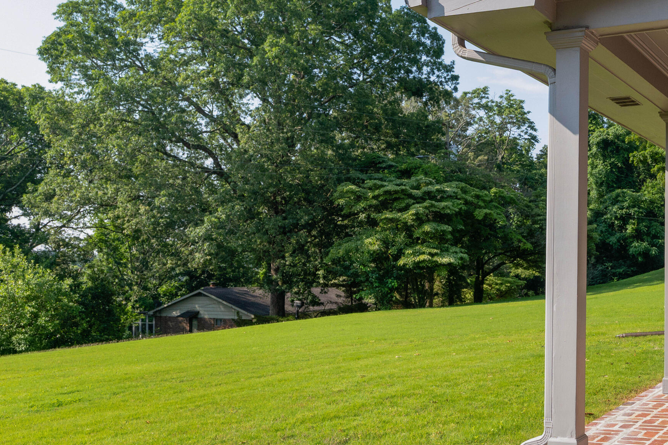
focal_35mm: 43
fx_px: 798
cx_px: 543
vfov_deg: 31.1
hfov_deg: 43.1
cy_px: 269
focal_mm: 25
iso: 320
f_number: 7.1
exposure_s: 1/500
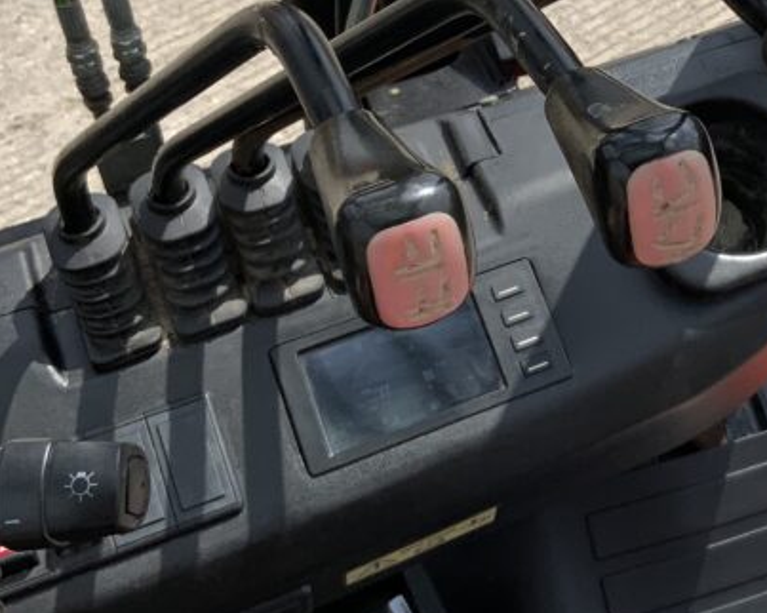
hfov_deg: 25.6
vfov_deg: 20.8
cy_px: 59
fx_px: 1634
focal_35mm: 72
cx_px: 697
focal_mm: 3
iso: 16
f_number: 1.8
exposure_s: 1/2227
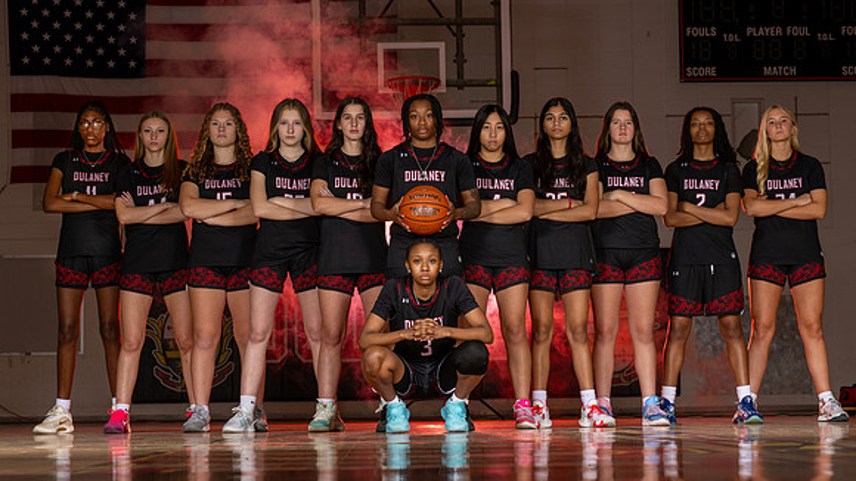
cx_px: 436
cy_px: 253
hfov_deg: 24.6
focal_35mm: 86
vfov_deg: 14.0
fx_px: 1963
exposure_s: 1/125
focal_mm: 70
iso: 80
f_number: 7.1
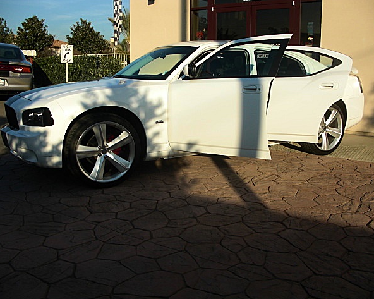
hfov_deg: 48.0
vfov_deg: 39.1
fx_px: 420
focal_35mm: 38
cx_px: 191
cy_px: 150
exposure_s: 1/125
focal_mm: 6.3
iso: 50
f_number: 7.9
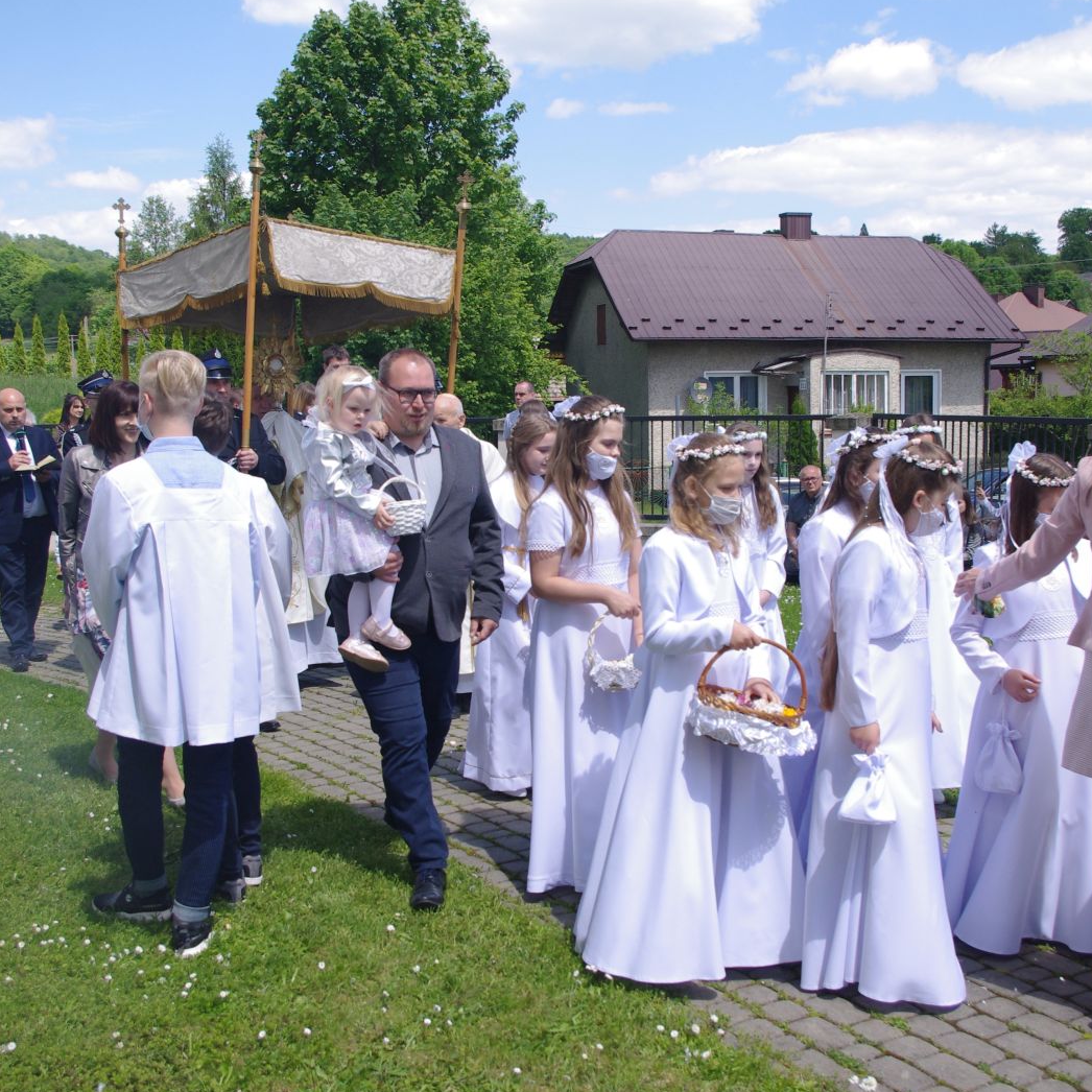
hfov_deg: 42.8
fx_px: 1392
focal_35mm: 39
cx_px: 567
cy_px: 552
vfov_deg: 42.8
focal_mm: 20
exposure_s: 1/1000
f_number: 4.5
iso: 400
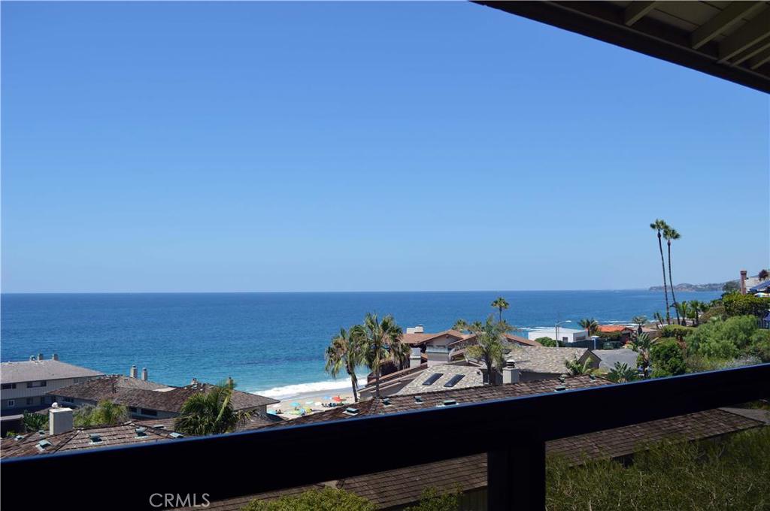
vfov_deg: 39.9
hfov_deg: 57.3
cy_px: 256
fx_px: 705
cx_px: 385
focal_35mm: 33
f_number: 5.6
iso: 100
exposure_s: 1/500
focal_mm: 22
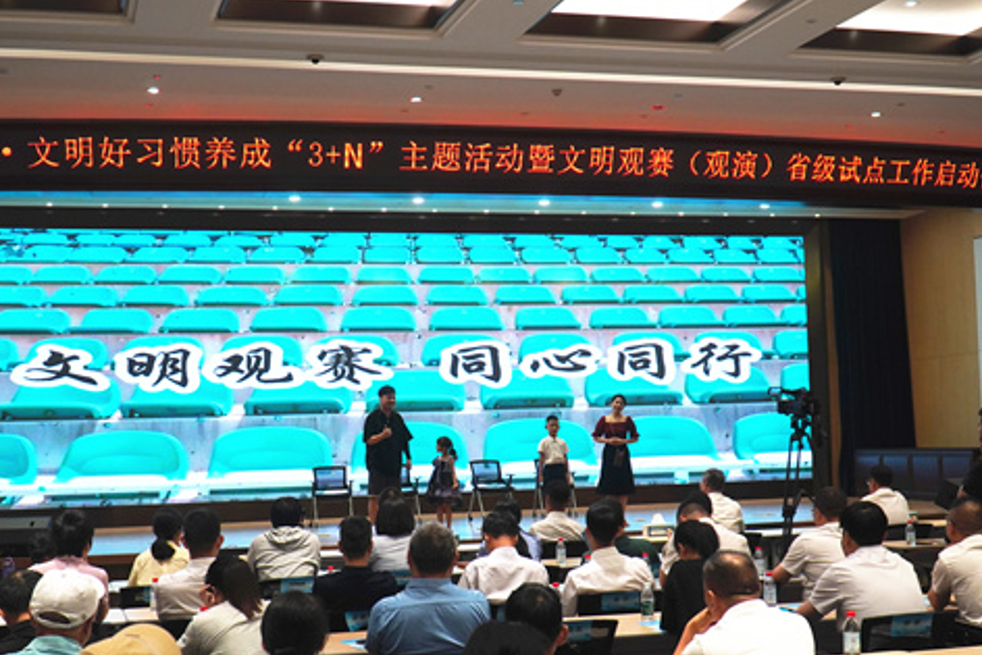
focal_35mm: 48
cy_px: 370
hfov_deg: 41.4
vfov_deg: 28.3
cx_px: 470
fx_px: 1300
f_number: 4
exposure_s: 1/160
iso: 640
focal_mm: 25
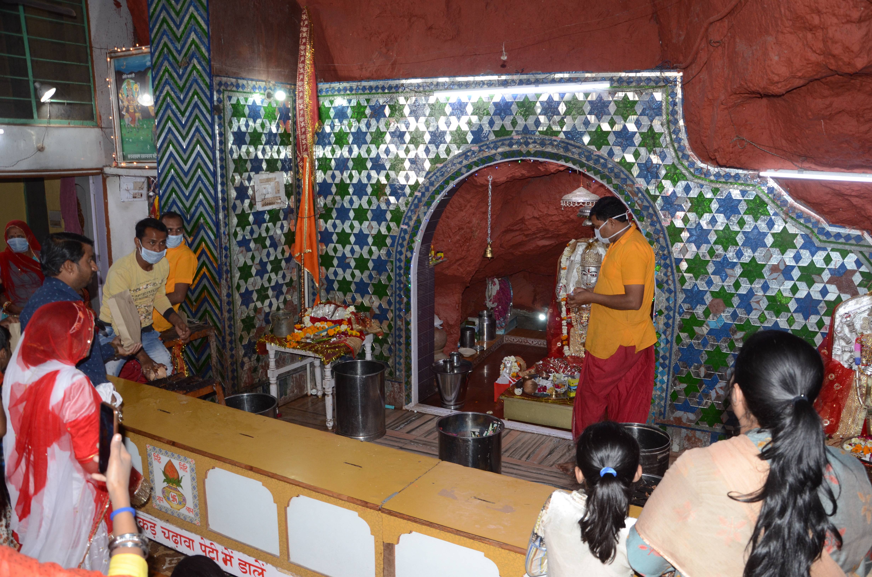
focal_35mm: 27
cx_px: 436
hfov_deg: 67.5
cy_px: 288
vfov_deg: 47.7
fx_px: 653
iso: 640
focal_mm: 18
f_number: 4.5
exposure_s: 1/60
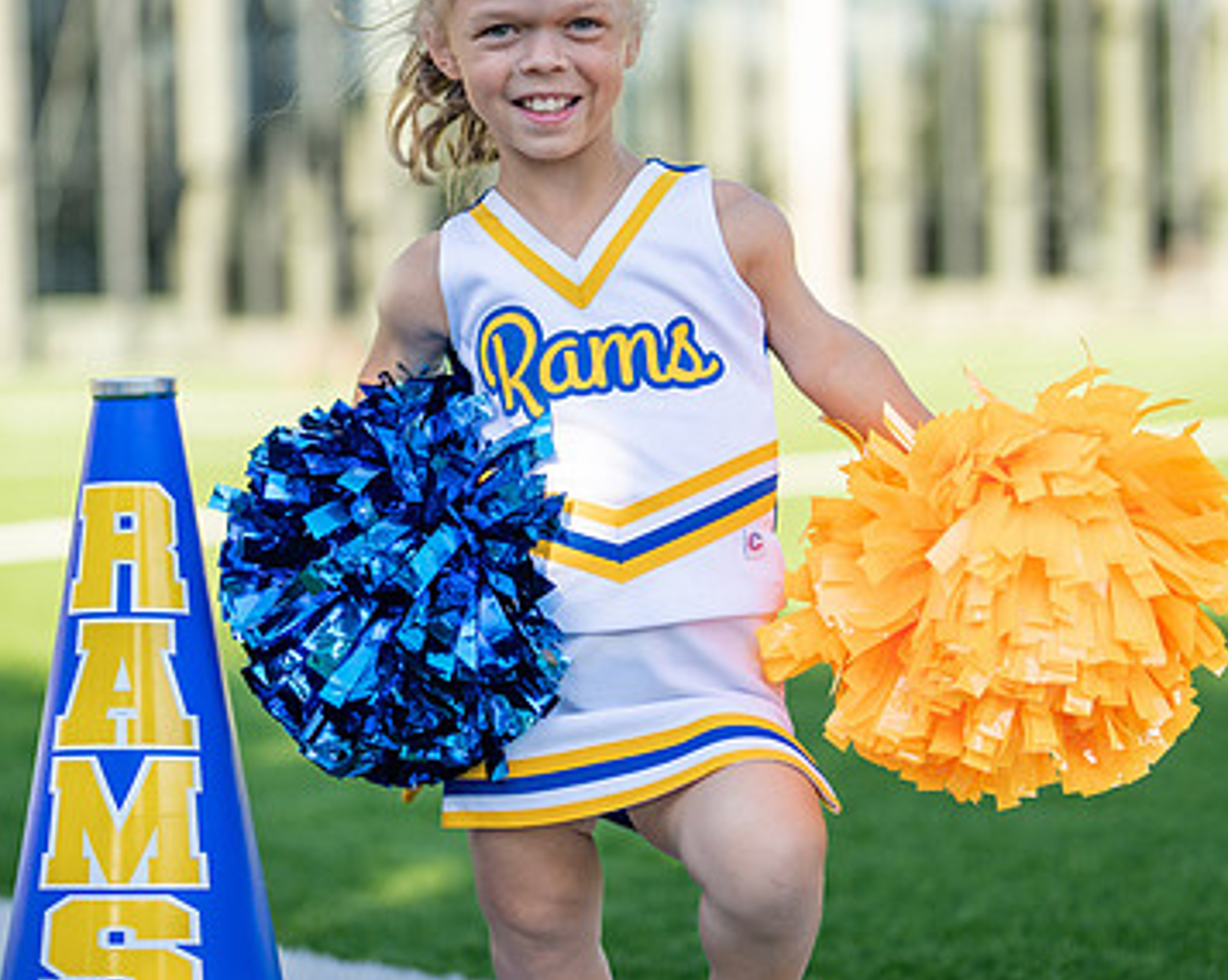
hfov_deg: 21.5
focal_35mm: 89
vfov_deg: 17.2
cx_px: 619
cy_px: 348
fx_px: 3232
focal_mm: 50
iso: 100
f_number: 1.2
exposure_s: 1/3200
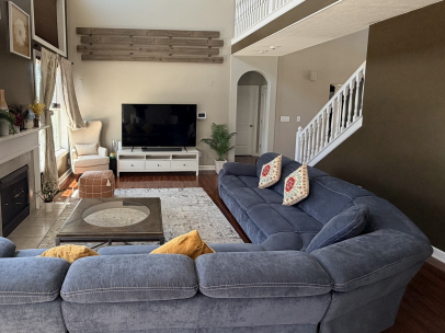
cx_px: 165
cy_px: 137
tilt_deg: -7.6
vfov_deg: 58.5
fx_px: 295
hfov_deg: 72.6
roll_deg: +0.1
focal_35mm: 23
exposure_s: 1/121
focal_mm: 2.22
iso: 125
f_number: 2.2
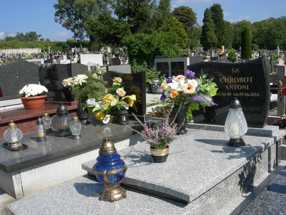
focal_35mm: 36
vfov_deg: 39.7
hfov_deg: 51.4
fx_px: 297
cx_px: 143
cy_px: 108
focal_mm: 7.5
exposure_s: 1/263
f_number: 6.8
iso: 64
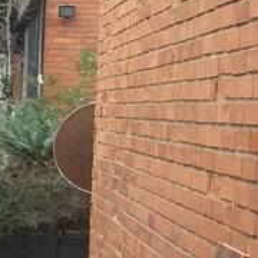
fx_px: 1670
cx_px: -149
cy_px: 183
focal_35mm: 198
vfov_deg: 8.8
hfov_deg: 8.6
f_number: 1.9
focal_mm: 3.7
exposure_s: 1/206
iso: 64
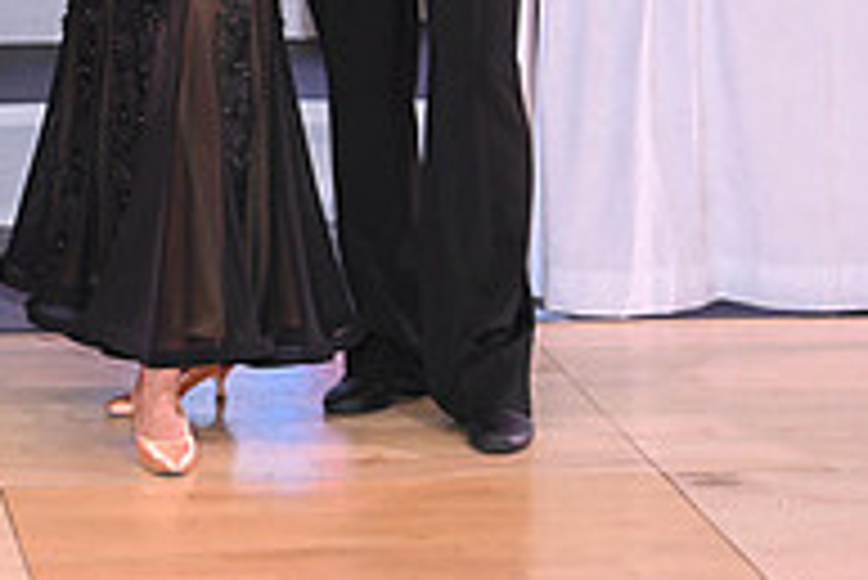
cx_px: -76
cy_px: -250
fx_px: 4198
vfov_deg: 7.8
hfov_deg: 11.6
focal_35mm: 174
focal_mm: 58
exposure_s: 1/200
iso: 2500
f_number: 4.5
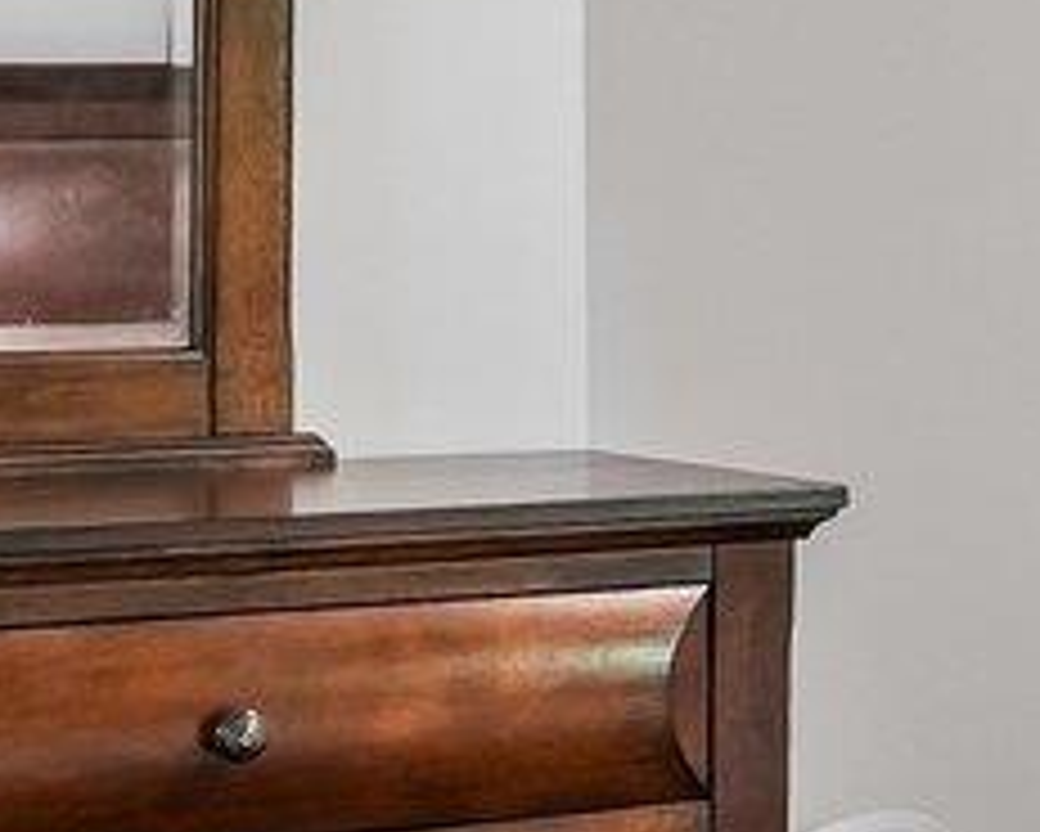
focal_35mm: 137
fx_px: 4223
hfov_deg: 13.0
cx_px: 1706
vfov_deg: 11.2
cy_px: 124
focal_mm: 16.5
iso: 400
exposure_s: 1/2.5
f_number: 9
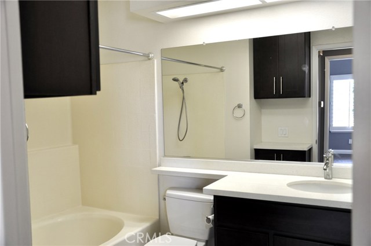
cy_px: 123
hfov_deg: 57.3
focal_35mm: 33
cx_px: 186
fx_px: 340
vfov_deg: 39.9
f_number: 5
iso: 400
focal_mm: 22
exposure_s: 1/25
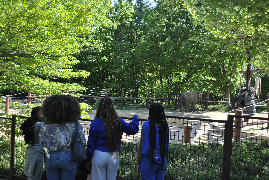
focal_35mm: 39
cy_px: 90
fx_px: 292
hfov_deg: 49.5
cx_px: 134
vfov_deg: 34.3
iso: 100
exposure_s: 1/250
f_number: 4.2
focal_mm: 26
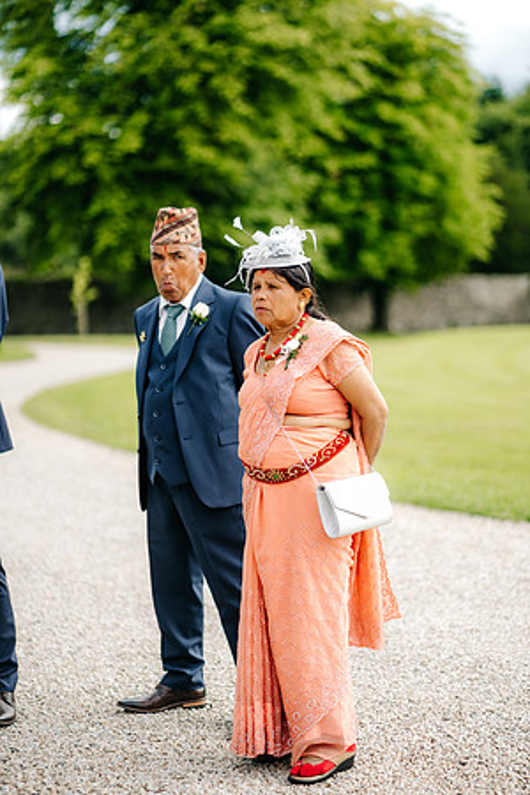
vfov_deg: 23.9
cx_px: 265
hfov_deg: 16.1
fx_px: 1877
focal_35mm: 85
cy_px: 398
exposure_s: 1/1600
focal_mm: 85
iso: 100
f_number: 2
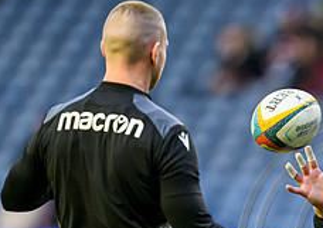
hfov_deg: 1.8
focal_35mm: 1096
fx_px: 10016
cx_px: 396
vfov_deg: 1.3
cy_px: 243
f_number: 3.2
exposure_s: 1/1600
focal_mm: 400
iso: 5000
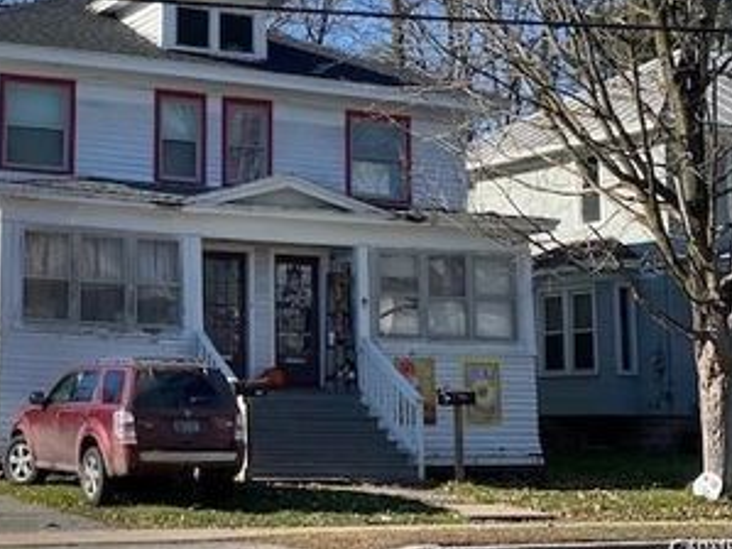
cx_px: 142
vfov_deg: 16.8
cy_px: 109
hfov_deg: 22.2
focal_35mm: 87
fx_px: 1839
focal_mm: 6
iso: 20
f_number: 2
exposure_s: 1/1170
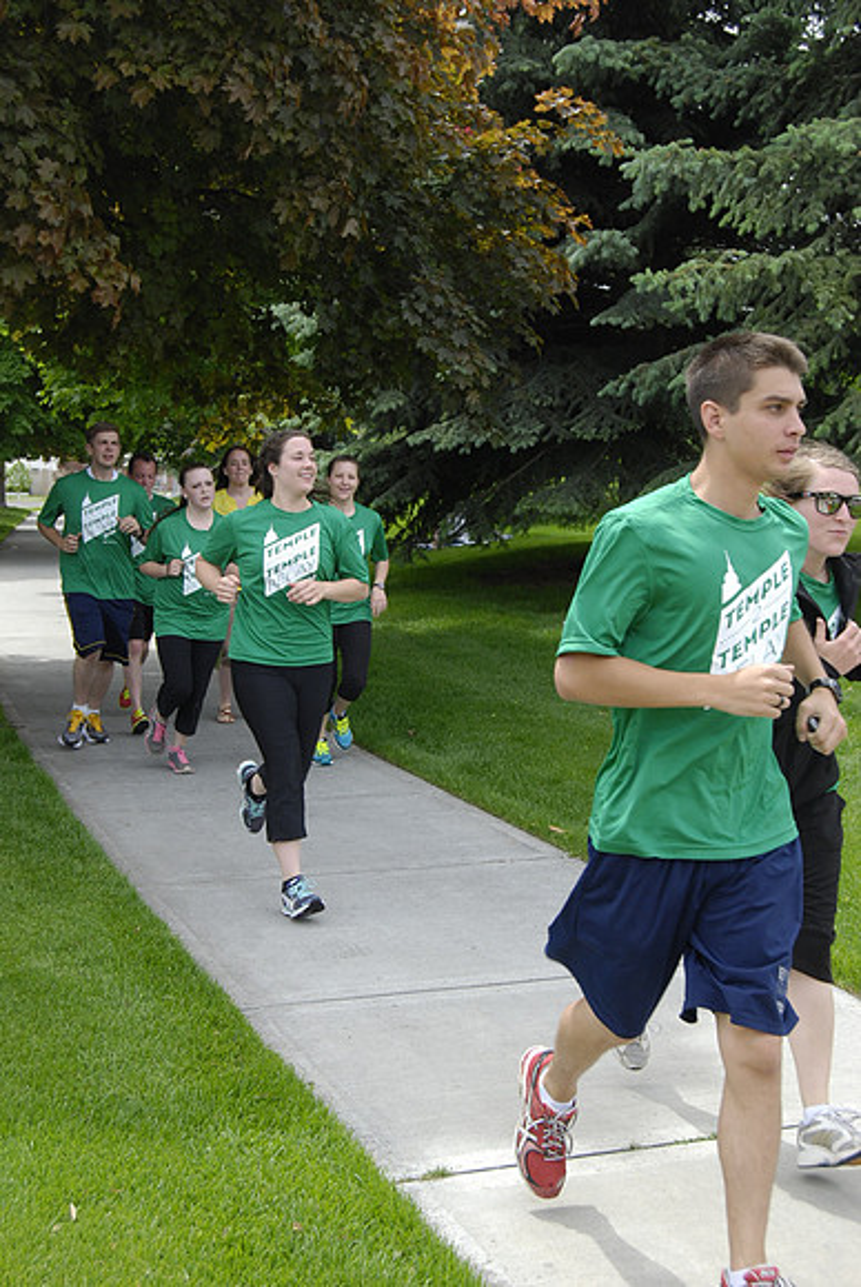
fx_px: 1718
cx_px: 430
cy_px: 644
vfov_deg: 41.1
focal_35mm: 48
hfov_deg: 28.1
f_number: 8
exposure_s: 1/400
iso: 400
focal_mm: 32
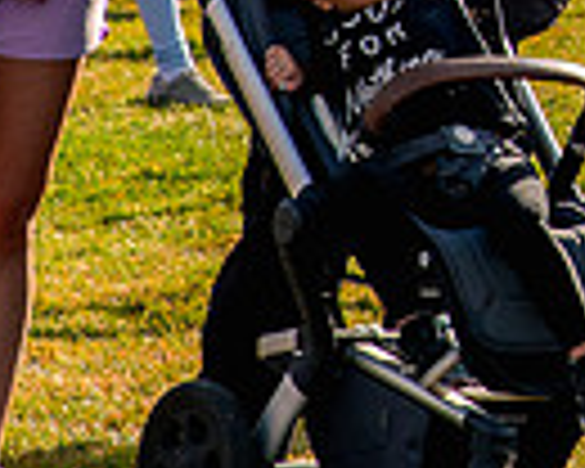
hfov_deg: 2.8
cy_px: -418
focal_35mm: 693
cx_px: 1112
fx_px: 11998
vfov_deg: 2.2
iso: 800
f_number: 10
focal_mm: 120
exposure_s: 1/1000
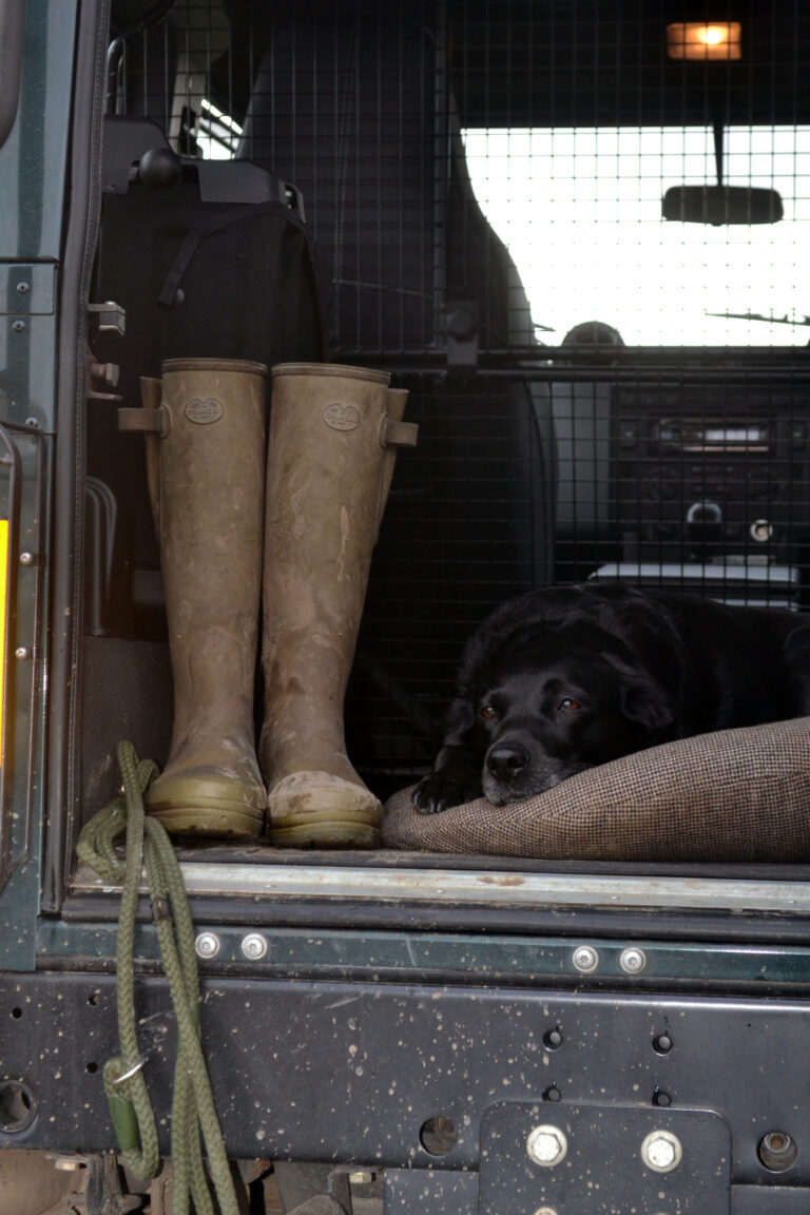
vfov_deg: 24.6
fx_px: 2784
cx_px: 405
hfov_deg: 16.6
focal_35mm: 82
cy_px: 608
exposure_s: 1/100
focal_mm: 55
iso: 400
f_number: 5.6
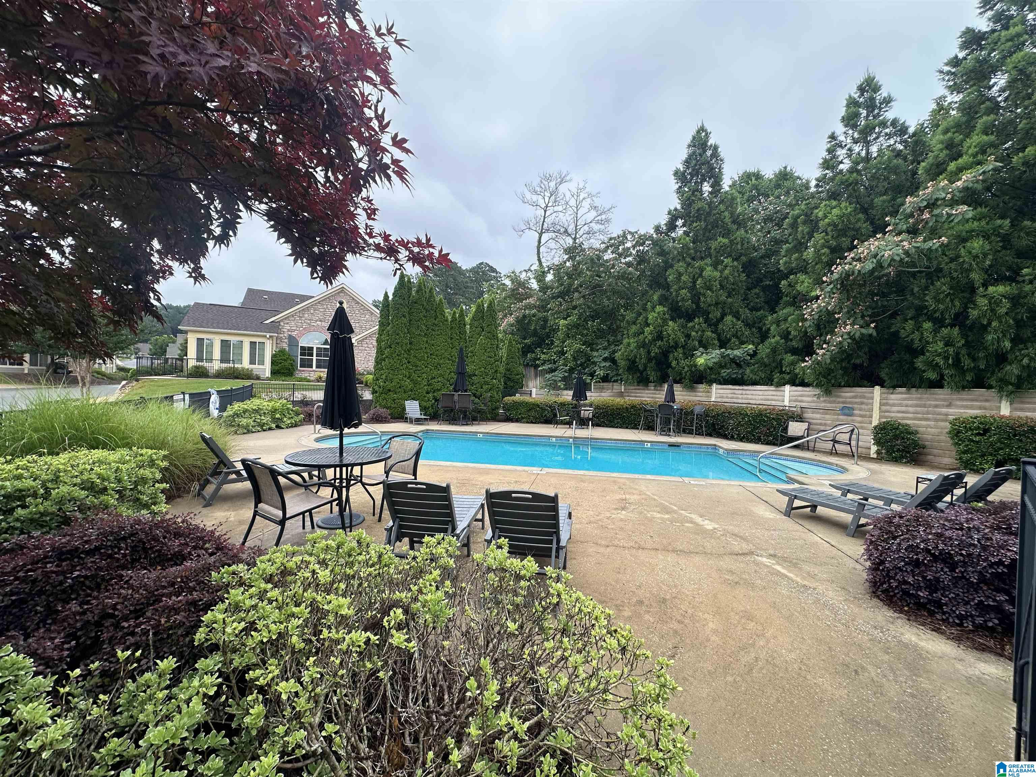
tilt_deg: +0.8
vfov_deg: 85.7
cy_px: 388
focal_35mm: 14
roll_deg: -2.0
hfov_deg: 102.1
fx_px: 419
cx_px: 518
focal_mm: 2.22
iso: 40
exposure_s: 1/211
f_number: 2.2
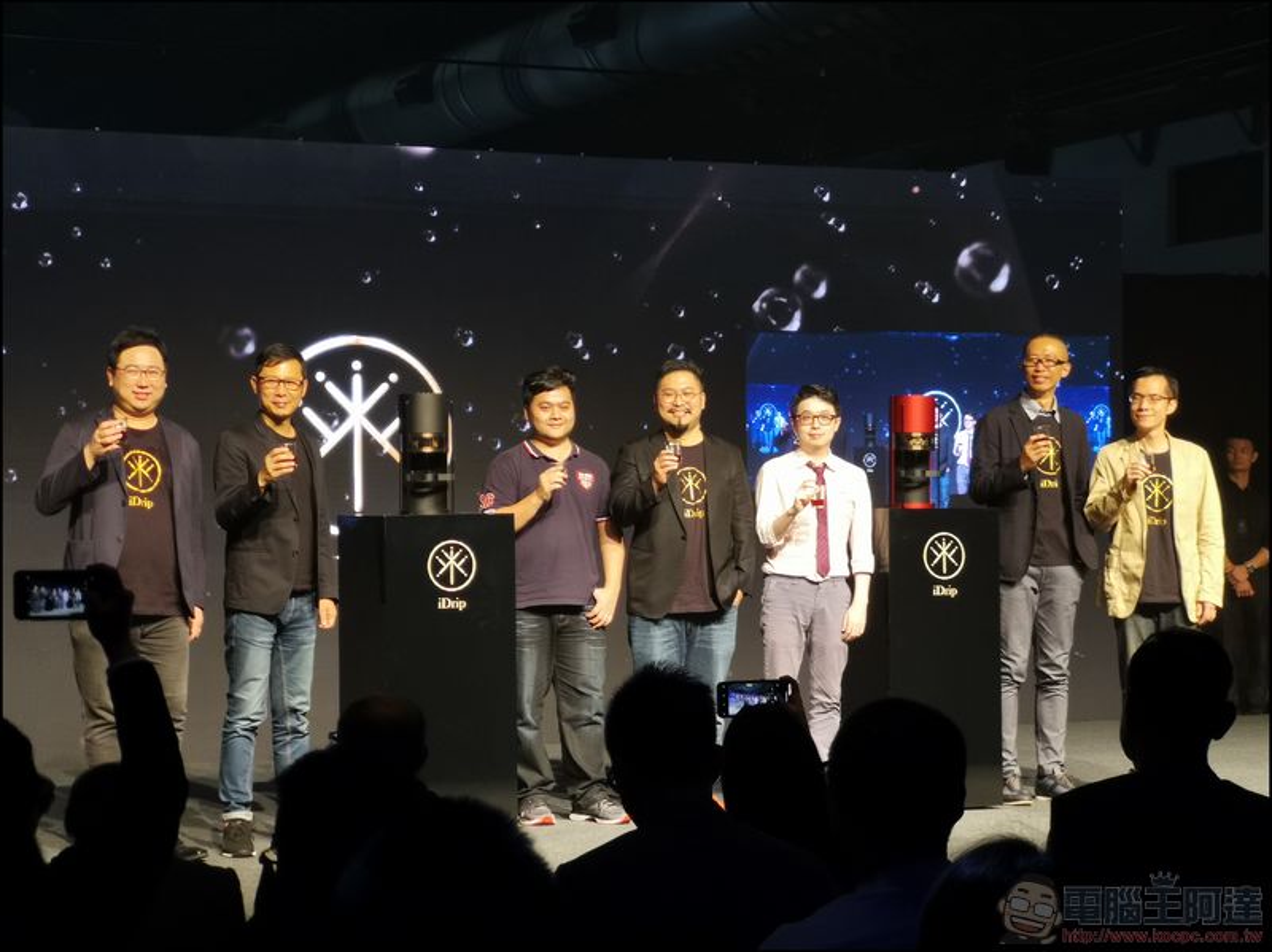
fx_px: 2975
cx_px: 636
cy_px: 476
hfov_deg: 24.1
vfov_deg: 18.2
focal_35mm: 81
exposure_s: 1/40
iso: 160
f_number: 2.4
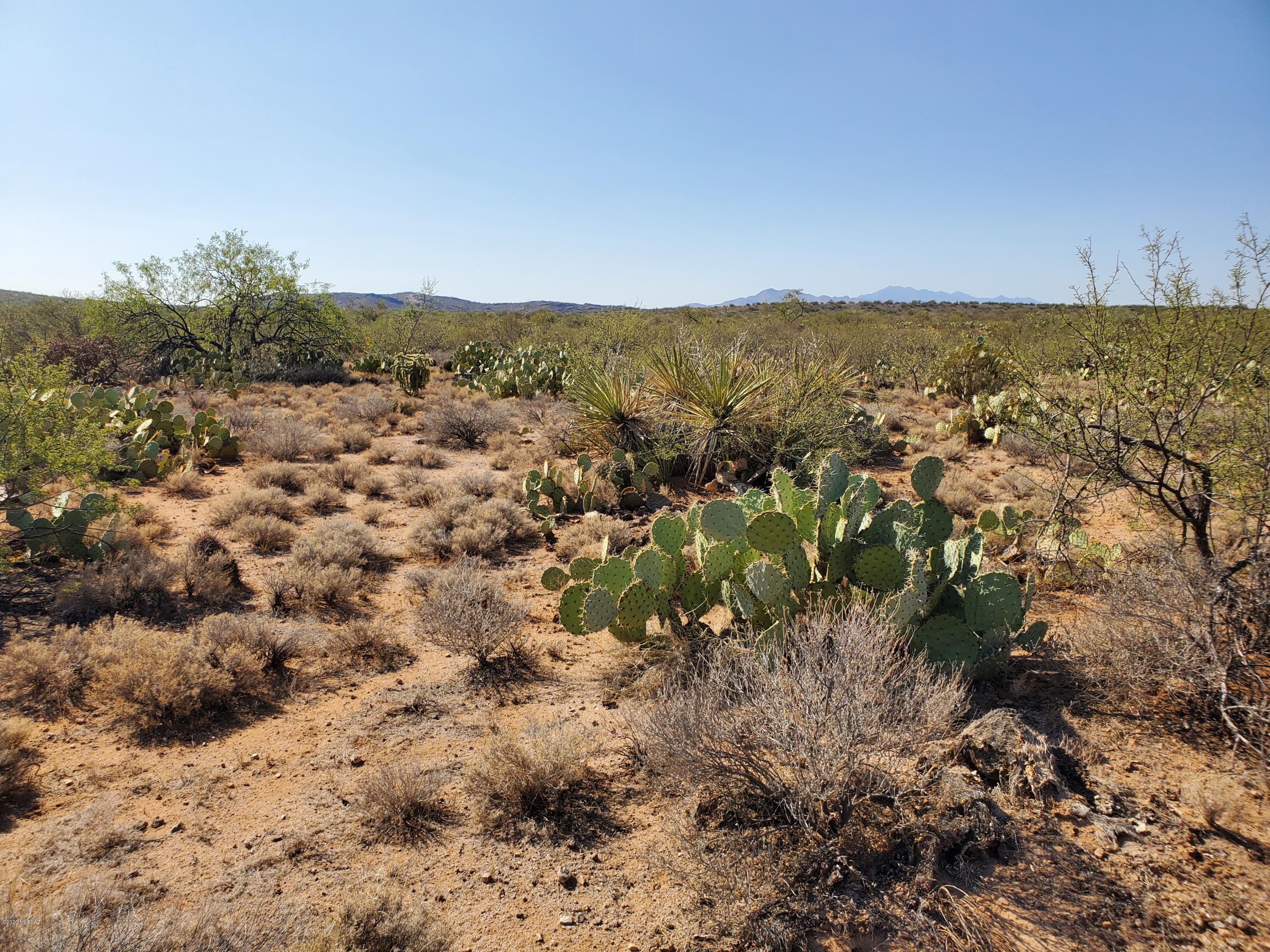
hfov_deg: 67.3
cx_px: 635
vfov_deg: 53.1
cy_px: 476
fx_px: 954
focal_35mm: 26
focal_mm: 4.3
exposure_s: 1/1632
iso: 50
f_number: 2.4
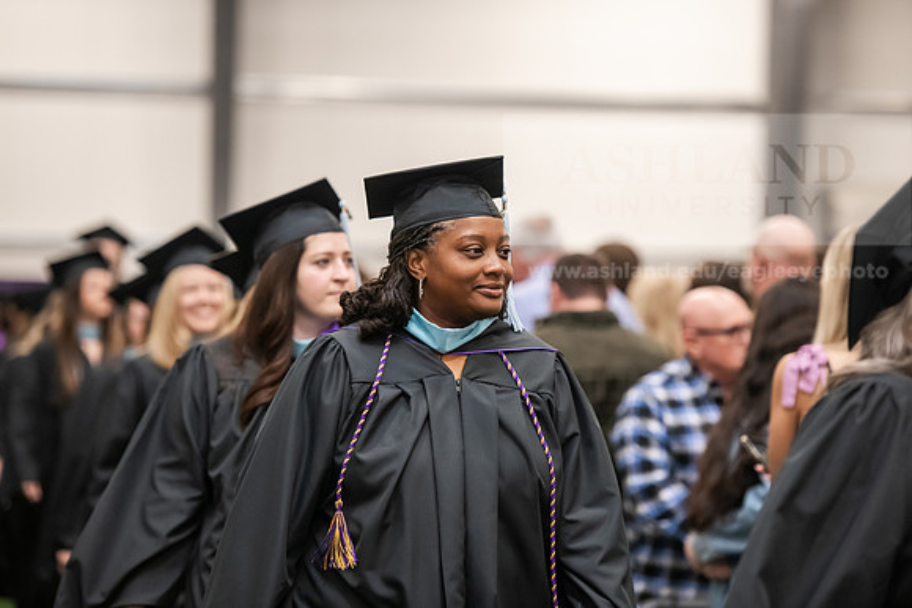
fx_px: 3801
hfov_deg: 13.7
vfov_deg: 9.2
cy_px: 304
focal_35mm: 150
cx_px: 456
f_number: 3.2
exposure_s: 1/200
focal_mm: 150
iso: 2500
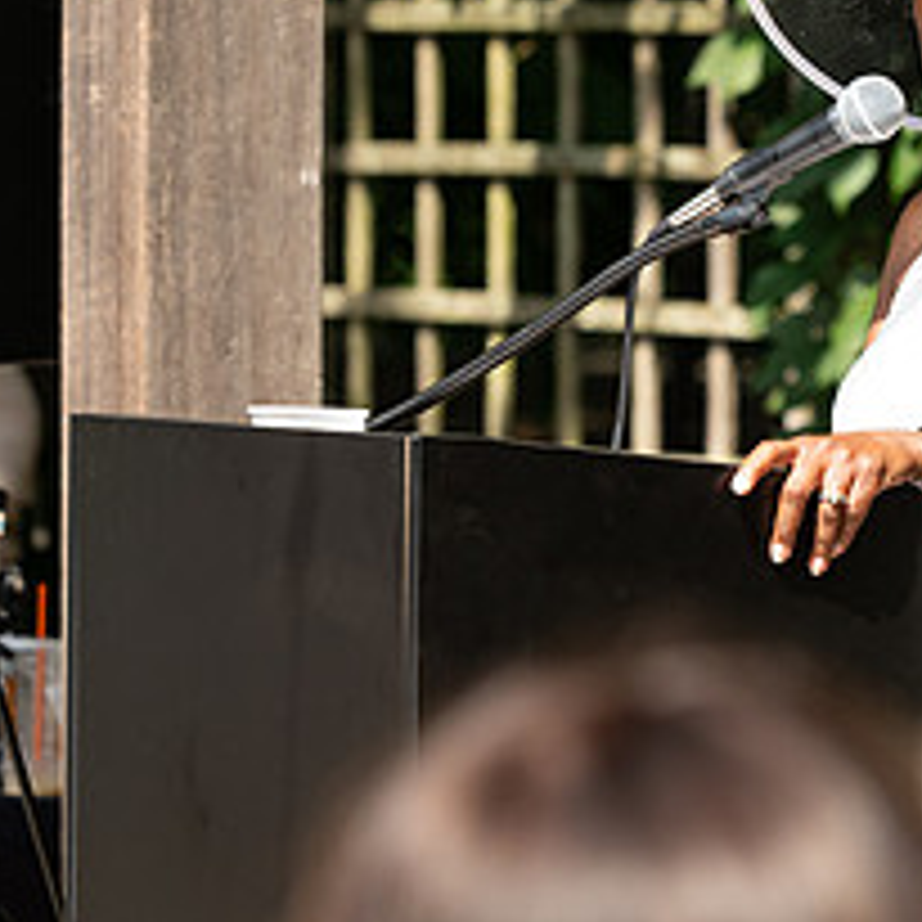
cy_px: 117
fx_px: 10487
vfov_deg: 5.0
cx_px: 751
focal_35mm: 348
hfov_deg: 5.0
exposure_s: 1/320
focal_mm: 145
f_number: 6.3
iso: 100
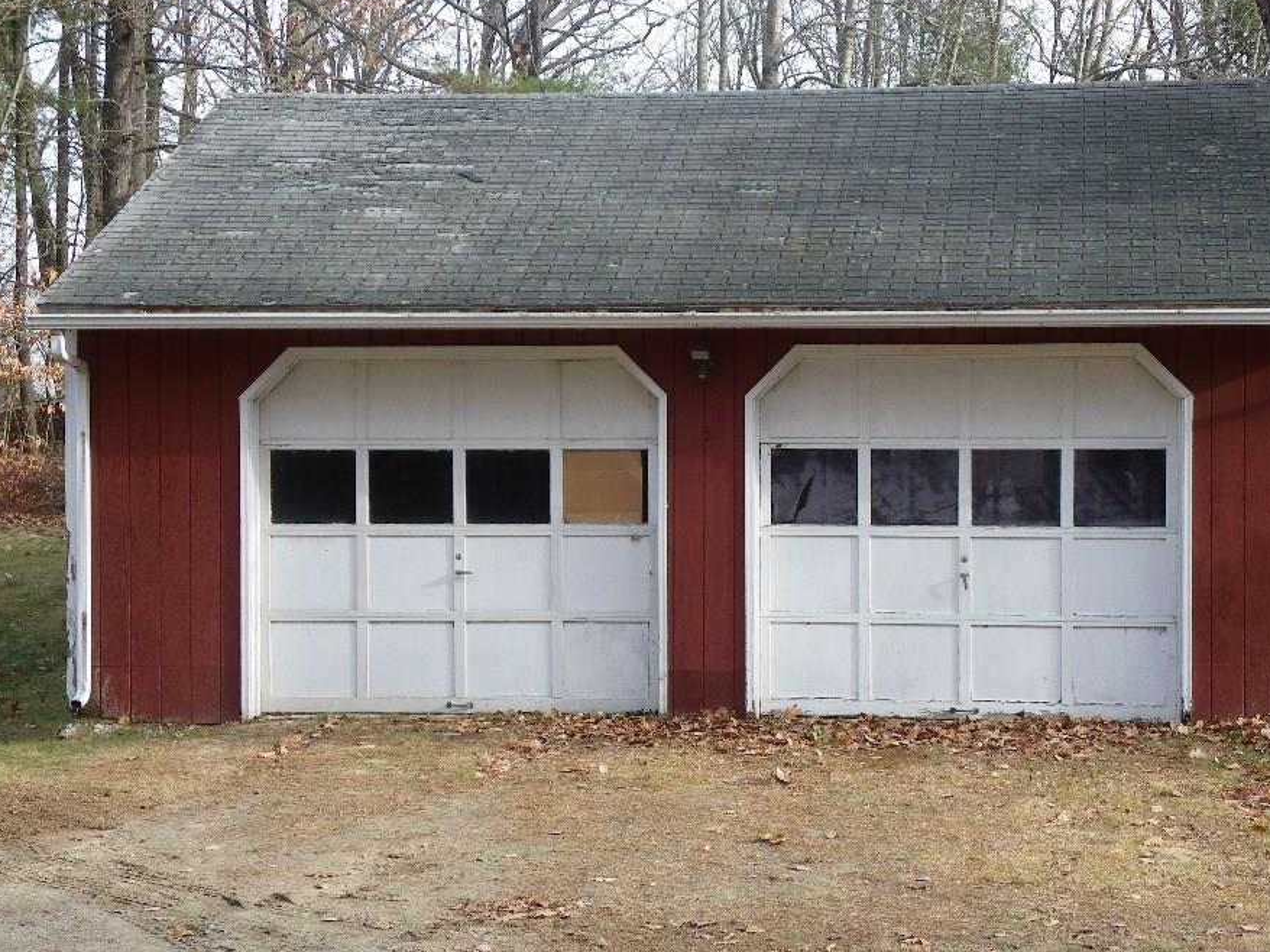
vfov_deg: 17.6
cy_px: 515
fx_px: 3081
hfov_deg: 23.3
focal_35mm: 84
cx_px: 710
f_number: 3.5
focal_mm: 12.7
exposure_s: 1/125
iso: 64
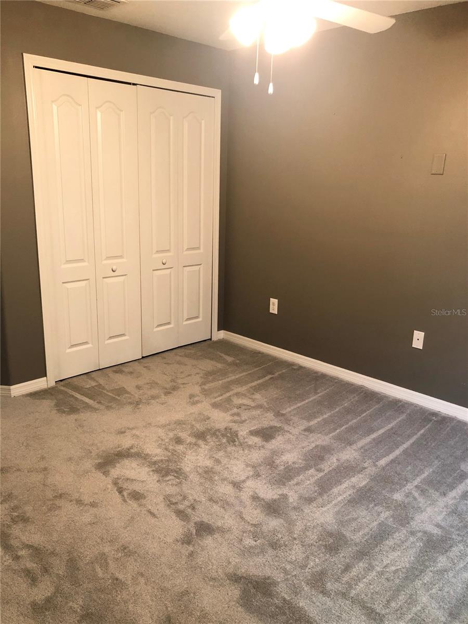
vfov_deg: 63.4
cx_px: 234
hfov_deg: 49.7
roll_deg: -2.1
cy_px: 312
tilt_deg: -14.5
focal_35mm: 28
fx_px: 505
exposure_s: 1/15
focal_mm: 3.99
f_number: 1.8
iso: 80
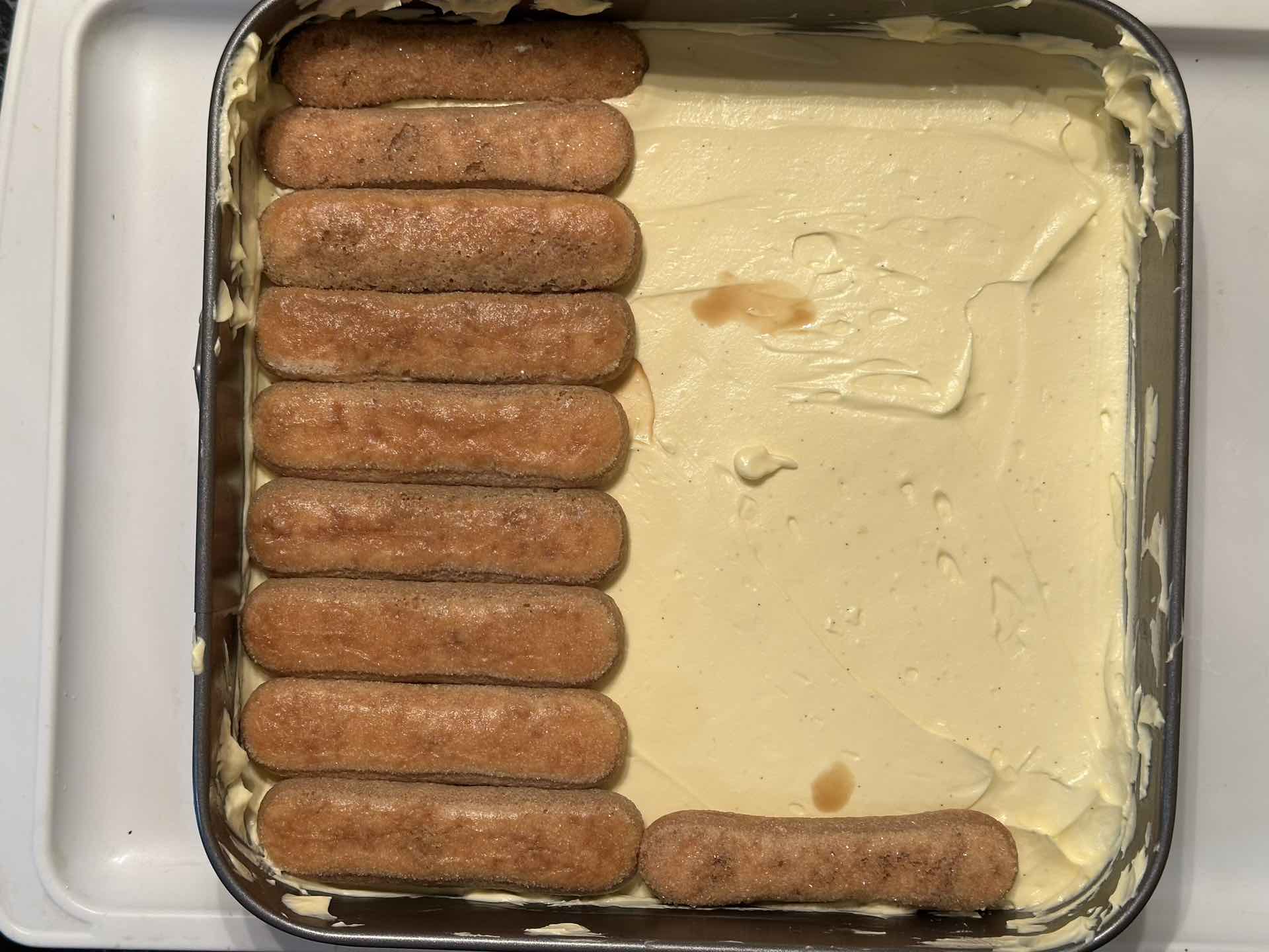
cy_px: 476
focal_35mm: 48
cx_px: 634
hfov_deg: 39.7
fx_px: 1760
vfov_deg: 30.3
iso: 80
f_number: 1.78
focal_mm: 6.86
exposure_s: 1/50
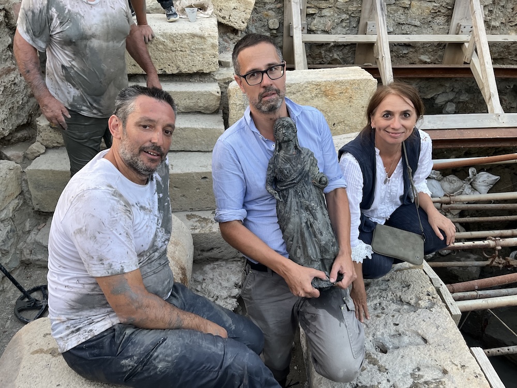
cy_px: 194
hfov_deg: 67.3
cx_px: 258
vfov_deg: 53.1
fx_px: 388
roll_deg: -1.1
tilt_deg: -31.5
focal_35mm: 26
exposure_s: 1/121
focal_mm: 5.1
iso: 125
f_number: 1.6
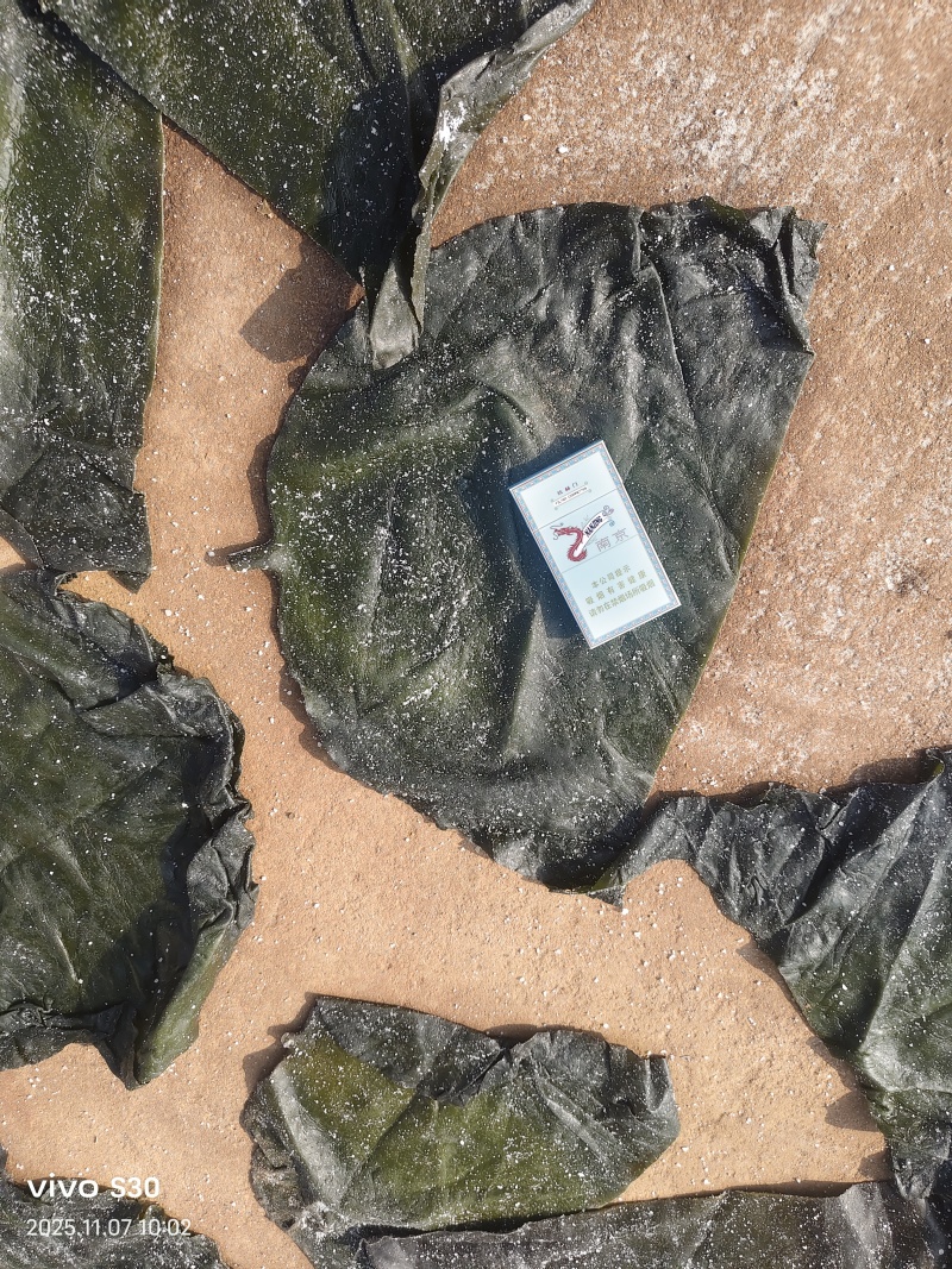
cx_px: 476
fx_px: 844
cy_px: 634
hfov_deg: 58.9
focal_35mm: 23
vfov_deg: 73.9
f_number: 1.88
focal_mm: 5.56
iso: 50
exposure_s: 1/1002
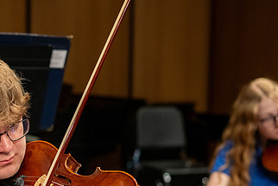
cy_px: 136
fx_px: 695
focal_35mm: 90
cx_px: 49
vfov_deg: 15.1
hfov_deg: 22.3
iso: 3200
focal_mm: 50
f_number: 2.8
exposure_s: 1/500
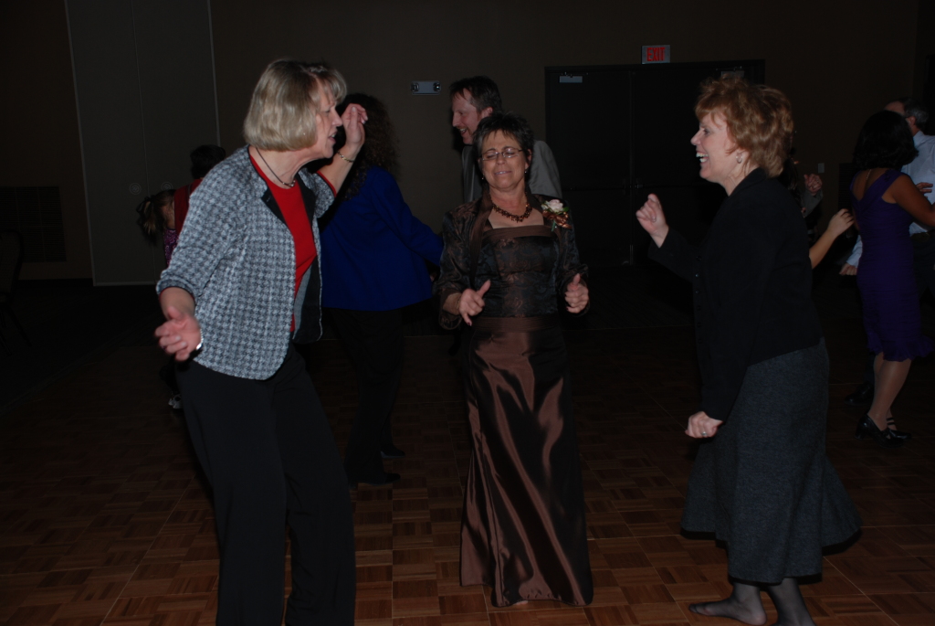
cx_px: 468
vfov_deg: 32.0
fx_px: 1092
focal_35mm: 42
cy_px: 313
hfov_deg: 46.4
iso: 100
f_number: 4
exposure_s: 1/60
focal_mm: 28
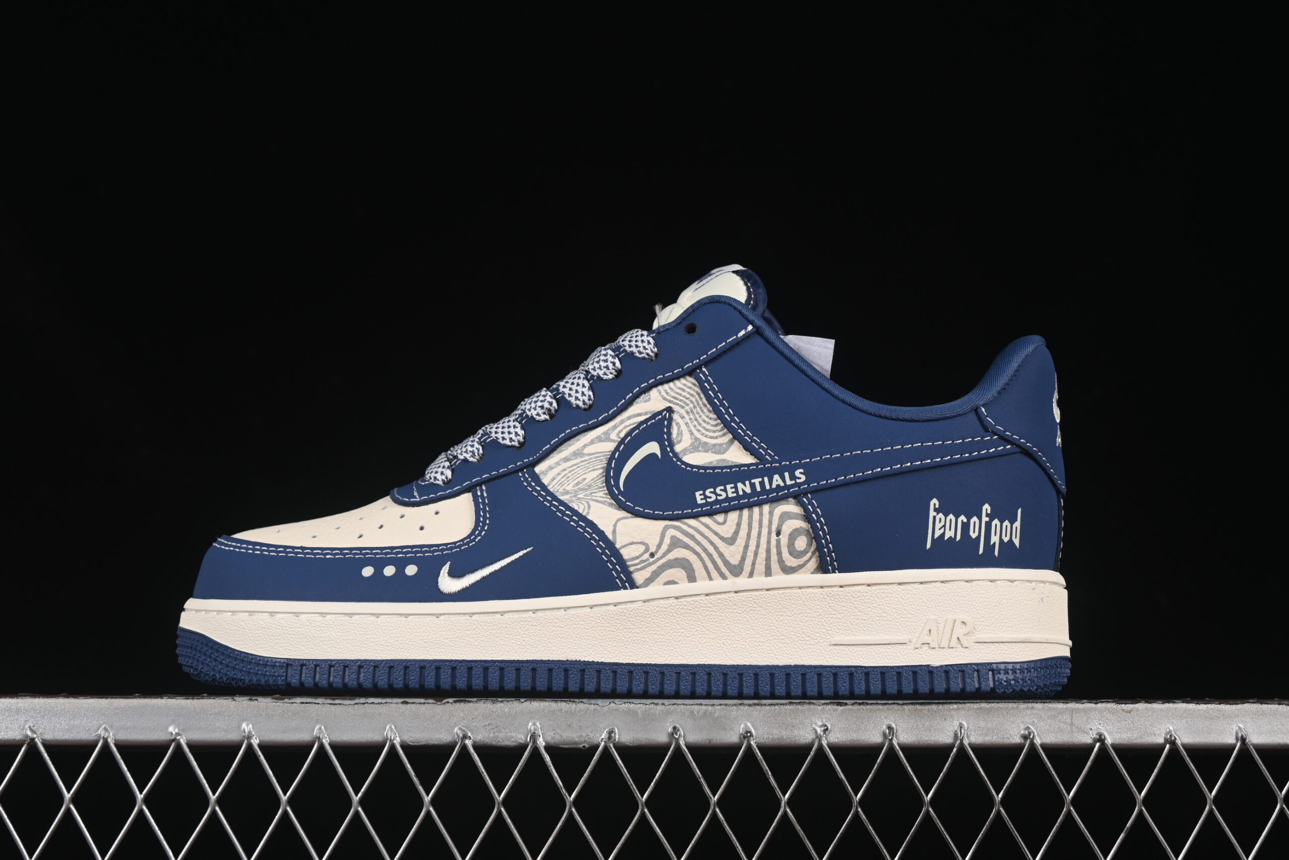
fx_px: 2685
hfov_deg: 27.0
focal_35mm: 75
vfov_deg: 18.2
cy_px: 430
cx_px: 644
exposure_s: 1/80
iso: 160
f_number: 8
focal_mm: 50
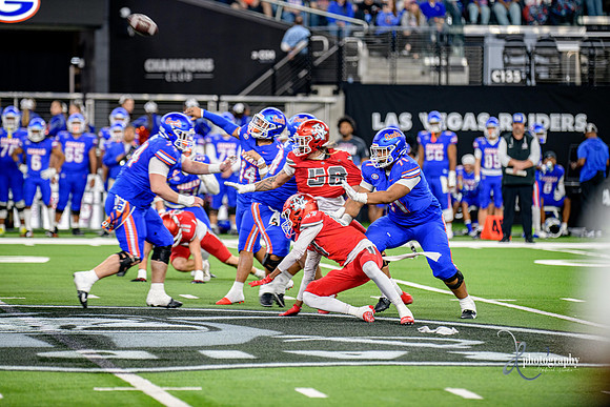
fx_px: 3728
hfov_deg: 9.4
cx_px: 305
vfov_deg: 6.2
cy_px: 204
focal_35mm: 220
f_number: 2.8
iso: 1000
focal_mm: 220
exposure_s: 1/400
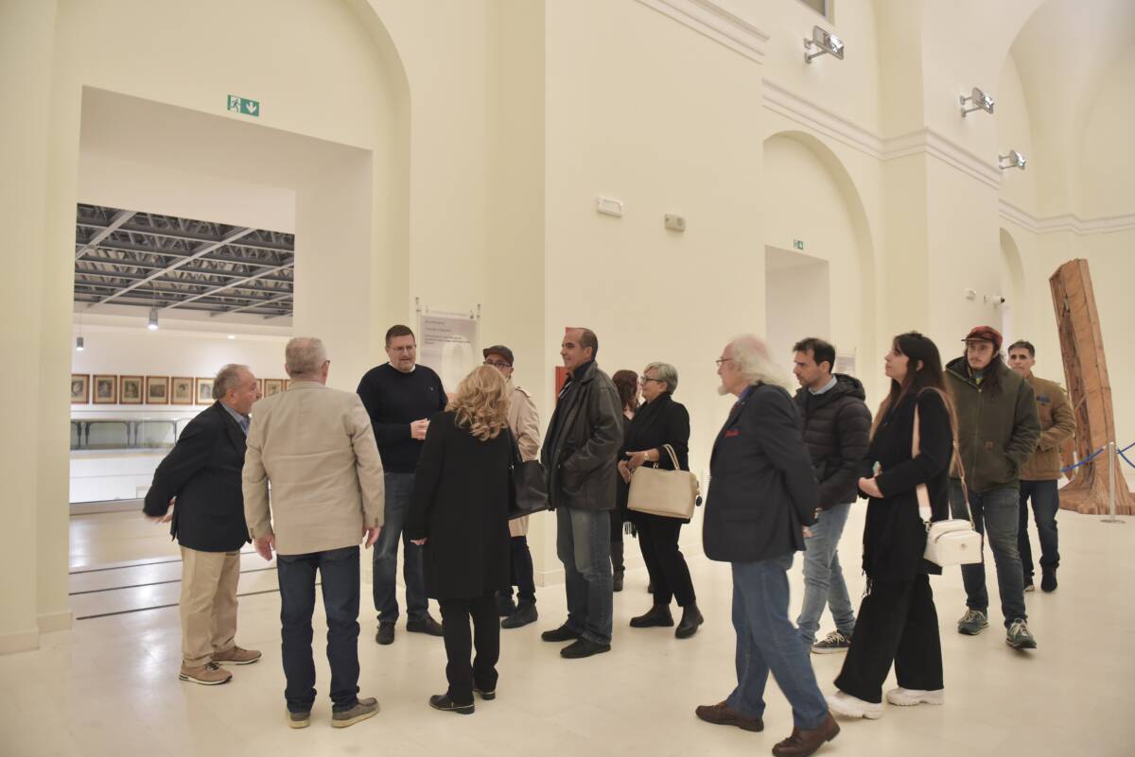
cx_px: 568
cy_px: 378
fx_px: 757
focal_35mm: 24
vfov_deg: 53.2
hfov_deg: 73.7
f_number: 2.8
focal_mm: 24
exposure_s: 1/50
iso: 1600
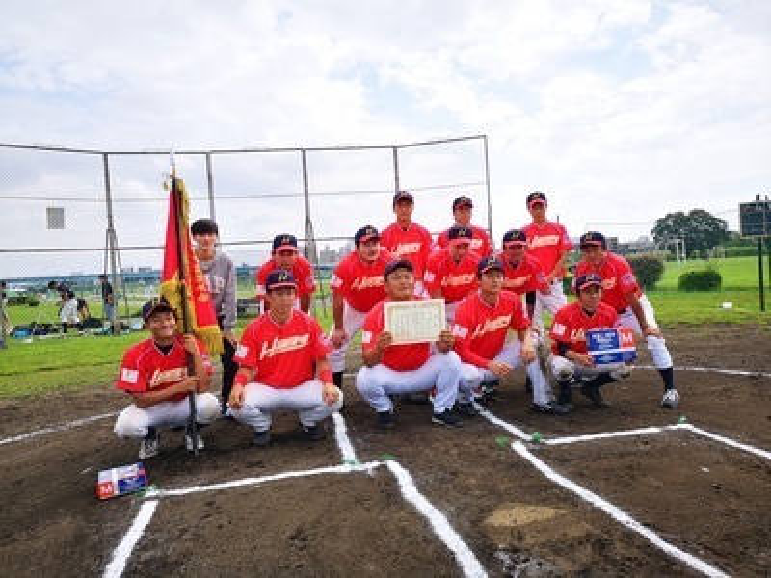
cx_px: 386
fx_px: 601
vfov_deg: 51.4
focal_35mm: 27
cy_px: 289
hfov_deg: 65.3
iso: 50
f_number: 1.8
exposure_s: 1/1248
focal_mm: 3.95
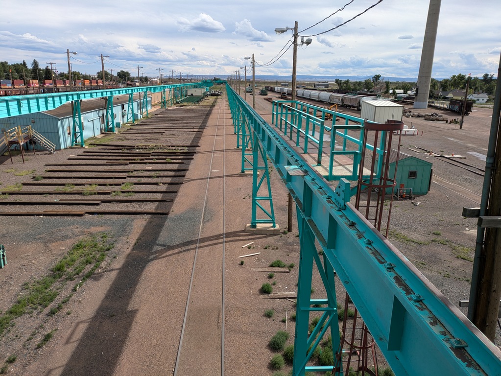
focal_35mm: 25
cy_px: 188
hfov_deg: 69.4
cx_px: 250
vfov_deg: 54.9
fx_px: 362
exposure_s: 1/1776
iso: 43
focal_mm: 5.43
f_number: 1.89
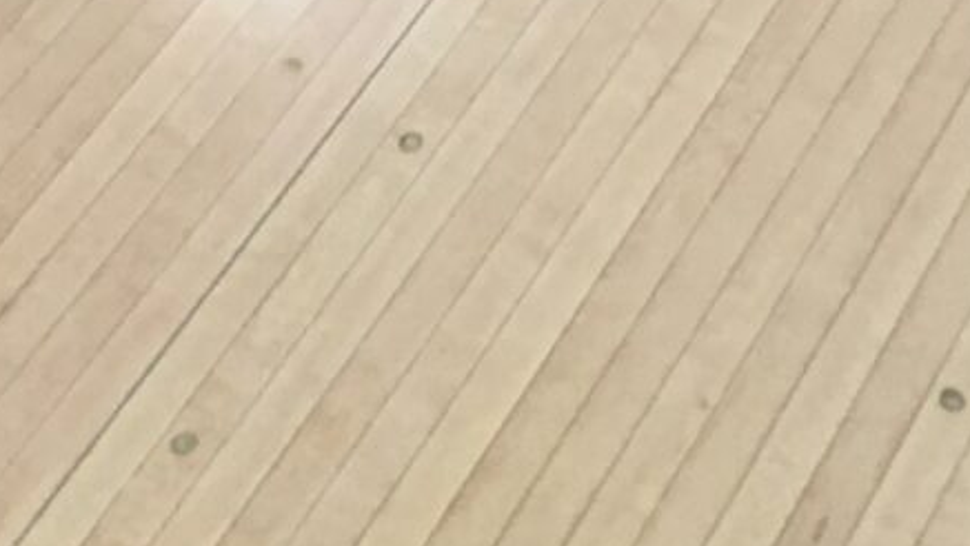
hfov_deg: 16.3
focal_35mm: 130
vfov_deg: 7.9
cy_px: -1159
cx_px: 82
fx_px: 3344
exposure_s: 1/30
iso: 40
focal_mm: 4.15
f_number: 2.2
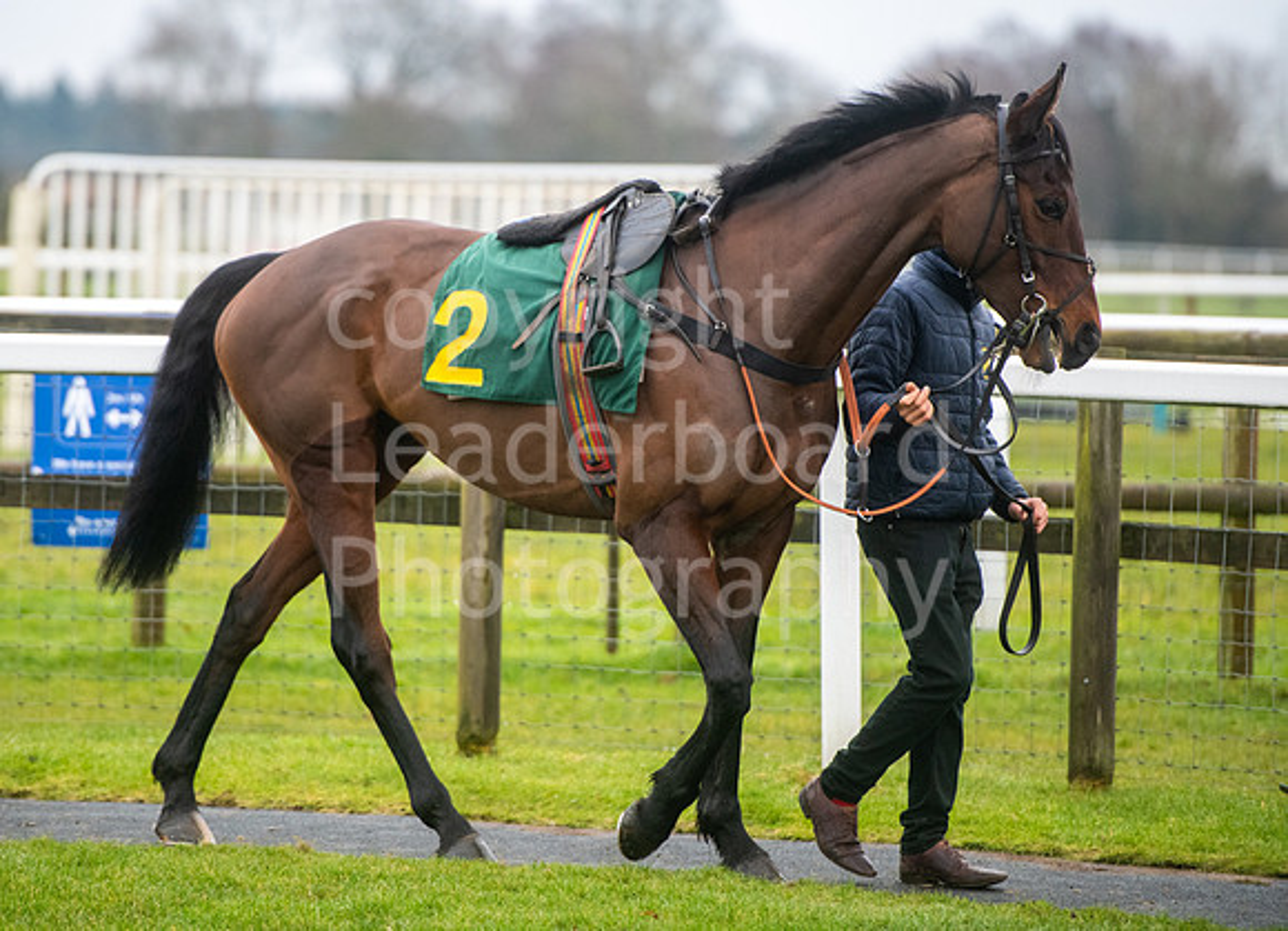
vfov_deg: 6.4
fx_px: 8371
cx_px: 535
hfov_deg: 8.8
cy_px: 428
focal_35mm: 228
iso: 1000
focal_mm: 200
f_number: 2.8
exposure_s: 1/1000
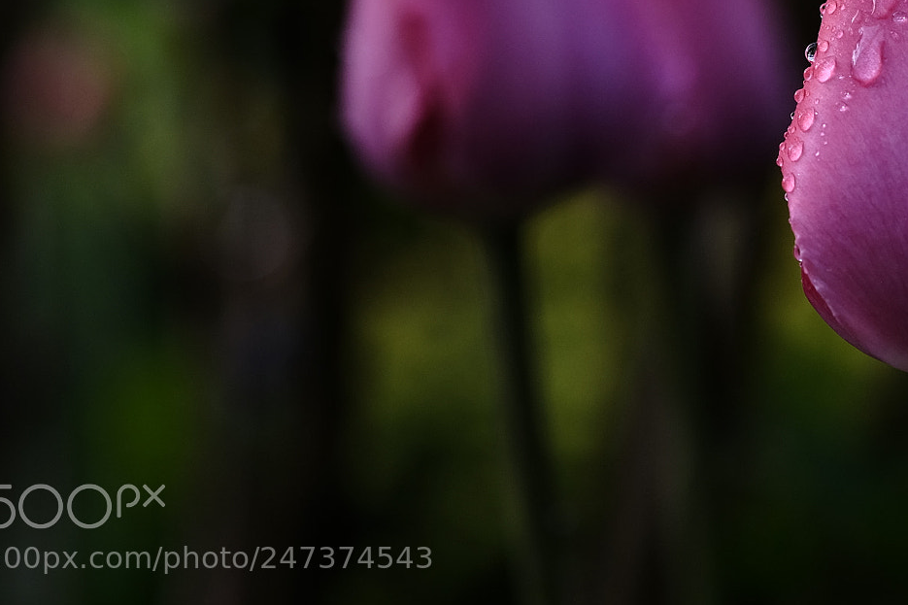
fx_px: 3883
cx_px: 701
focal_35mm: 154
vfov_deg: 8.9
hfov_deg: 13.3
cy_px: 117
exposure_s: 1/300
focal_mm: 60
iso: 500
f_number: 4
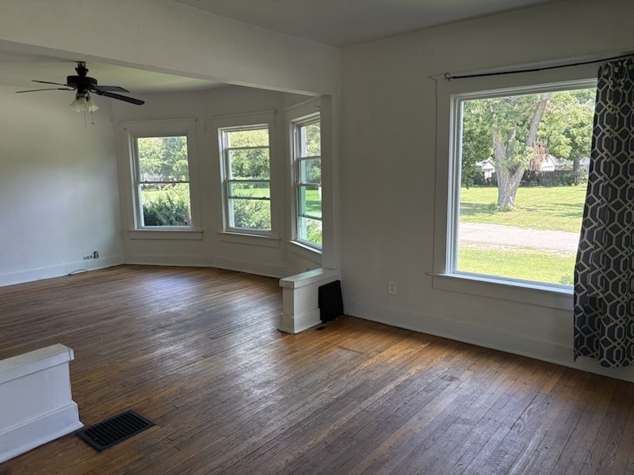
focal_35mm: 26
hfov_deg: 67.3
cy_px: 238
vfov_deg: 53.1
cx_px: 317
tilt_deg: -8.5
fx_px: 476
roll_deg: +1.6
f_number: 1.6
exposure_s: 1/230
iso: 125
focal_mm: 5.96
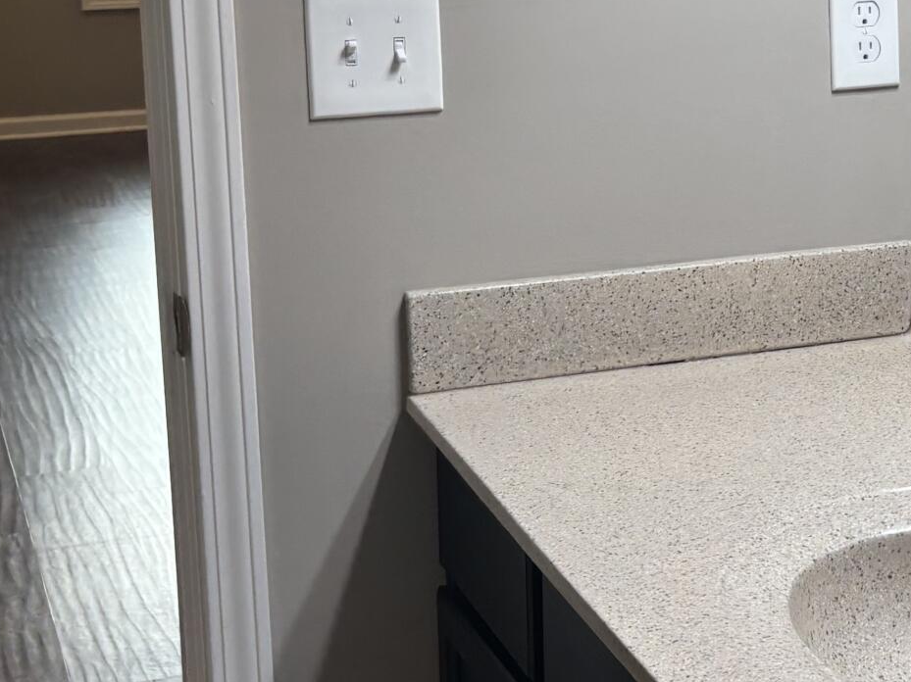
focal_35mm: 84
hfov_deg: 22.1
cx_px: 985
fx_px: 2210
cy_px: 108
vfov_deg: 17.4
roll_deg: +0.0
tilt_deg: -7.2
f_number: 1.6
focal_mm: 5.96
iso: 64
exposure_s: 1/120
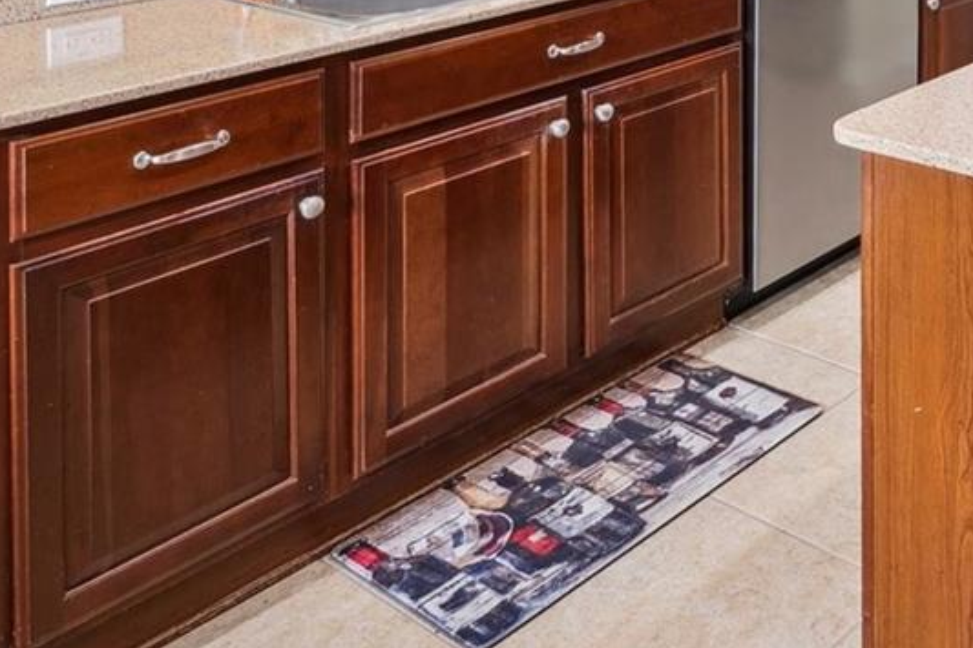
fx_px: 1135
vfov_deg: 25.5
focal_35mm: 42
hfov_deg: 37.3
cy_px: -274
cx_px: 1119
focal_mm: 14
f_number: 8
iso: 400
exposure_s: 1/6
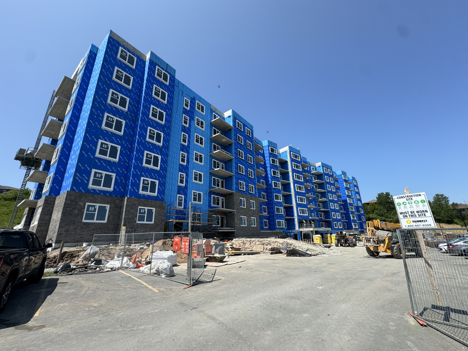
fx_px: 189
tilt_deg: +17.4
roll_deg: +1.3
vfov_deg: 85.7
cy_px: 176
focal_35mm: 14
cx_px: 234
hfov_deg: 102.1
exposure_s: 1/1420
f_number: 2.2
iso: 50
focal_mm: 2.22
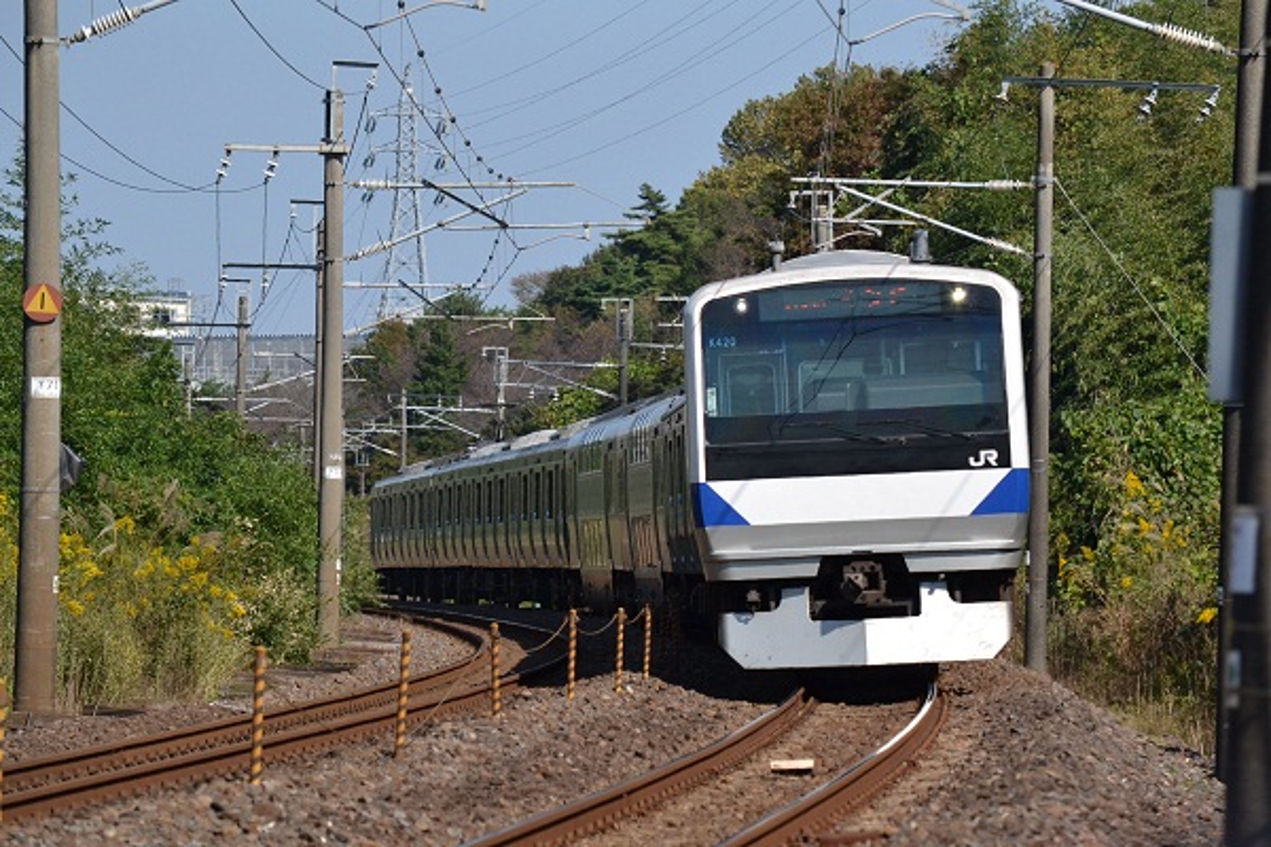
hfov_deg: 8.1
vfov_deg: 5.4
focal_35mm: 255
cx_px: 636
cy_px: 424
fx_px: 9002
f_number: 7.1
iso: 800
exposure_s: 1/3200
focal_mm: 170
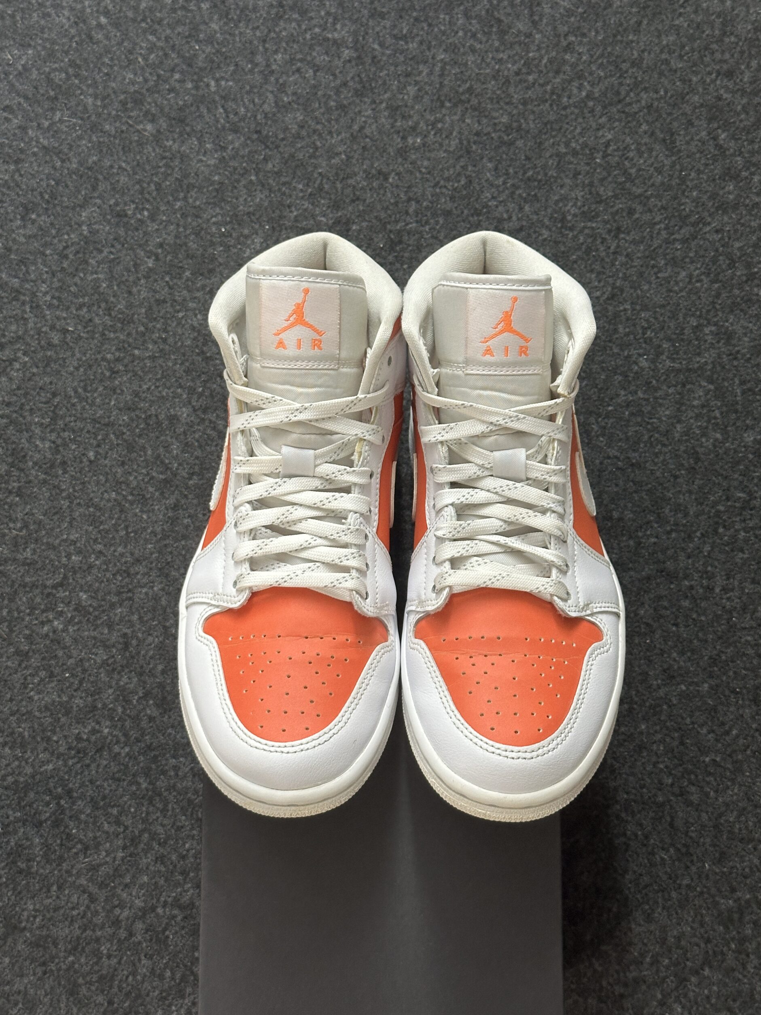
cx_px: 375
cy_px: 498
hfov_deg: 29.7
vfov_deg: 38.9
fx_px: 1436
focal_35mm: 49
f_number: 1.78
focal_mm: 6.86
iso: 200
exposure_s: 1/34
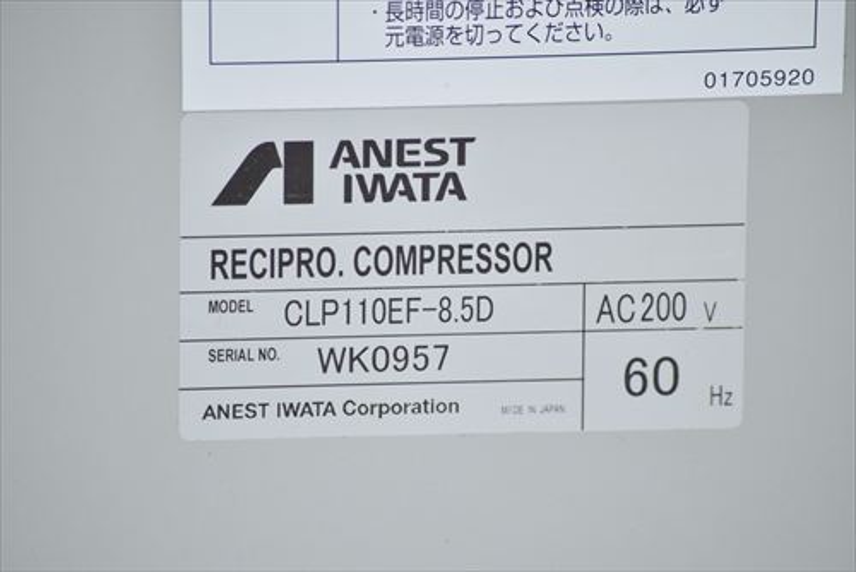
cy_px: 286
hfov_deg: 4.6
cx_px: 428
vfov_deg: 3.1
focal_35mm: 450
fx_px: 10706
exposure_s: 1/800
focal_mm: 300
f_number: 6.3
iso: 1250
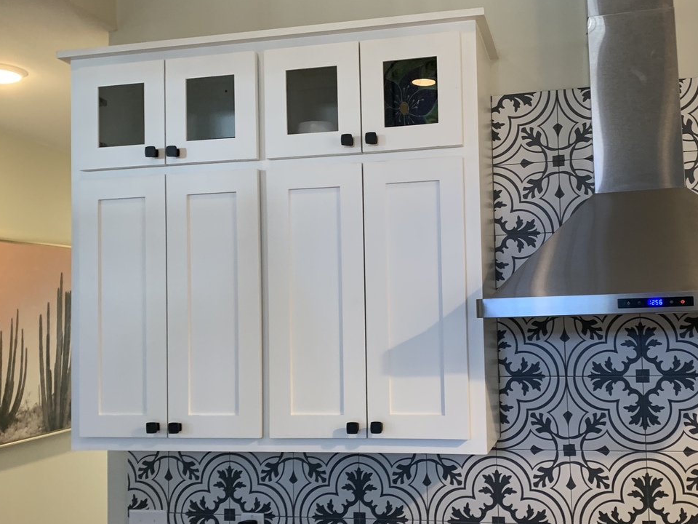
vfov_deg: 36.8
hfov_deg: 47.7
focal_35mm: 39
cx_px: 409
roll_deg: +0.2
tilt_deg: +5.7
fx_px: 786
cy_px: 285
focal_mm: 4.25
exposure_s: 1/60
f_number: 1.8
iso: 160
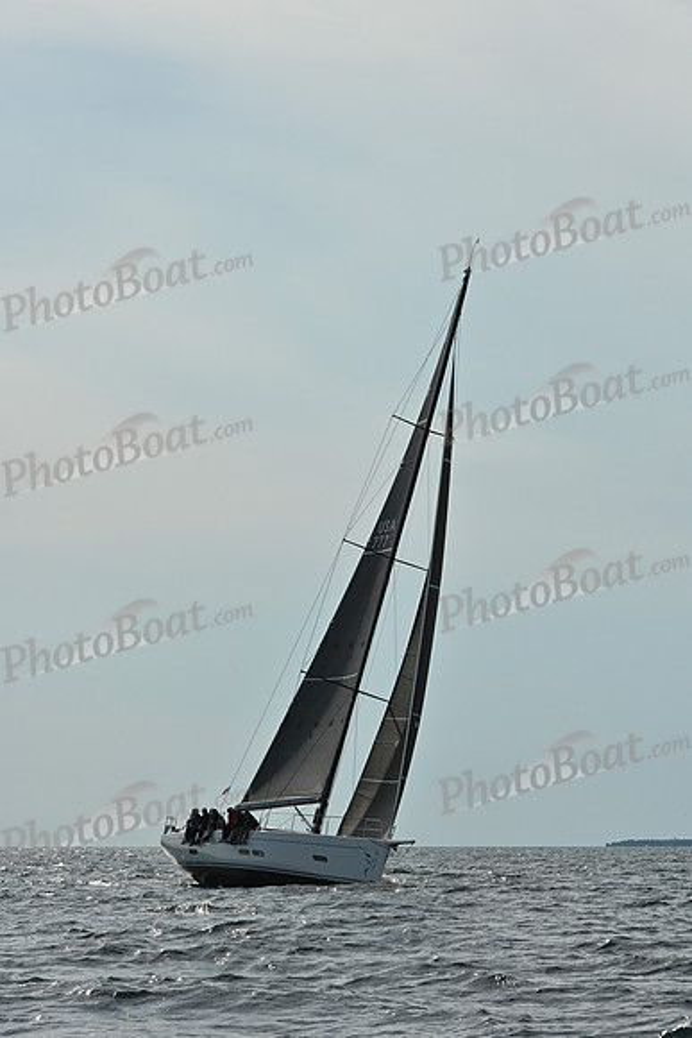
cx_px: 346
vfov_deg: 12.8
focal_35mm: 160
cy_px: 519
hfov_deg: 8.6
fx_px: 4610
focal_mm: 160
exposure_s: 1/1000
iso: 320
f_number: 14
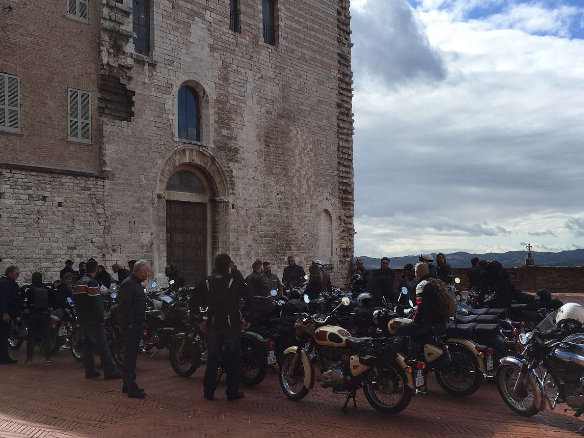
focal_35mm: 39
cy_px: 247
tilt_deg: +2.5
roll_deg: -0.8
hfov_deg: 47.9
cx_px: 301
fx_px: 658
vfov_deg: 36.7
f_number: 2.2
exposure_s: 1/1883
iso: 32
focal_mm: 4.15
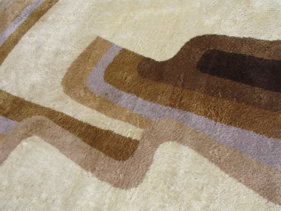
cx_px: 149
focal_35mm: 45
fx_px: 365
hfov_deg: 42.1
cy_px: 107
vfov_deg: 32.2
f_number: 5.6
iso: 80
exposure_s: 1/640
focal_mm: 6.1
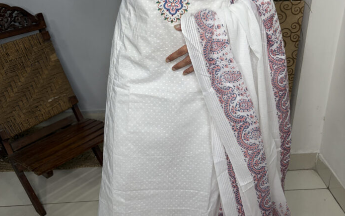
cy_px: 58
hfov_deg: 52.8
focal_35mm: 37
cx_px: 172
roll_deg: +0.8
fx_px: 348
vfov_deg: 33.8
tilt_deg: -21.4
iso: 80
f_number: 1.6
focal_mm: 5.96
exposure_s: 1/100
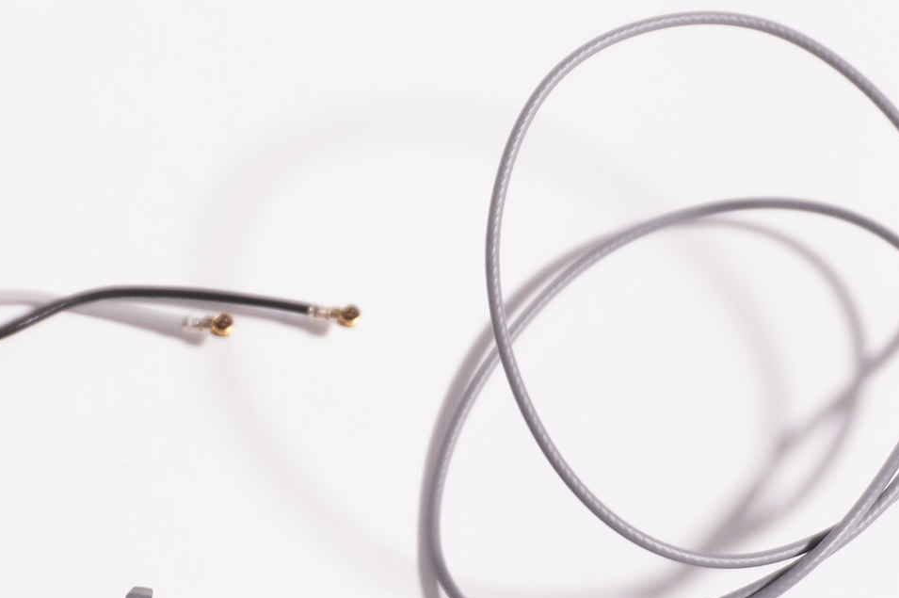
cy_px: 451
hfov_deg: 14.1
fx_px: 3625
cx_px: 229
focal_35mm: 145
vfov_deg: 9.4
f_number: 5.6
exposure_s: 1/13
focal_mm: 37
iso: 125
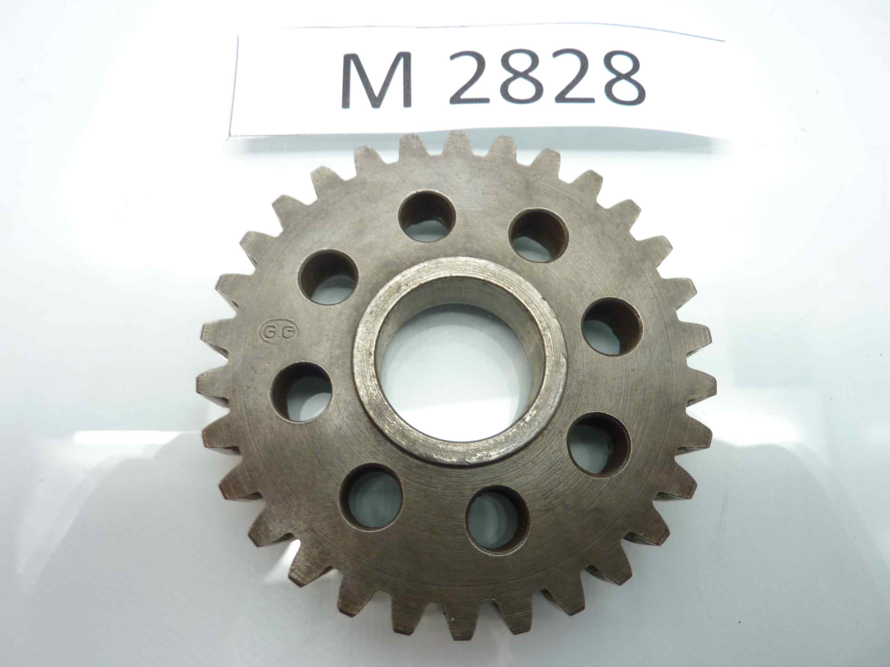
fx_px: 643
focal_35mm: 25
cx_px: 445
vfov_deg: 54.9
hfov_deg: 69.4
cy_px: 334
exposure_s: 1/8
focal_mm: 4.1
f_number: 3.3
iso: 80
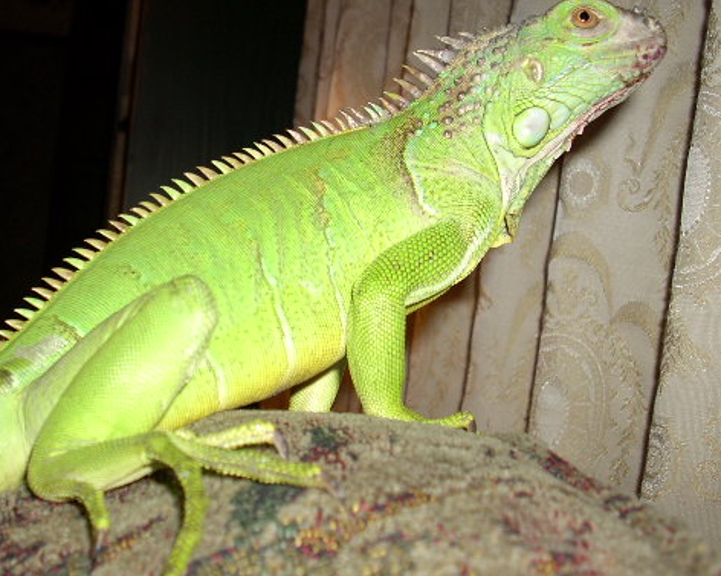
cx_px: 266
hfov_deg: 37.8
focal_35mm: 49
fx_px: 1045
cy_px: 240
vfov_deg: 30.8
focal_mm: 6.2
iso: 64
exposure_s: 1/60
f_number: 2.8
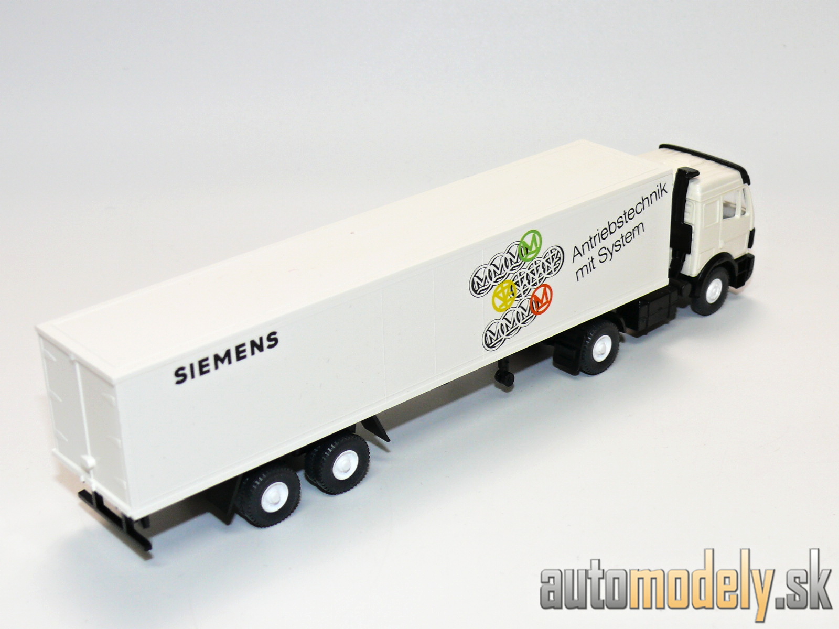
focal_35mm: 63
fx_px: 1527
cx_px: 420
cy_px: 314
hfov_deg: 30.7
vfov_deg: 23.3
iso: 100
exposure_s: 1/30
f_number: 4
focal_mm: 10.3
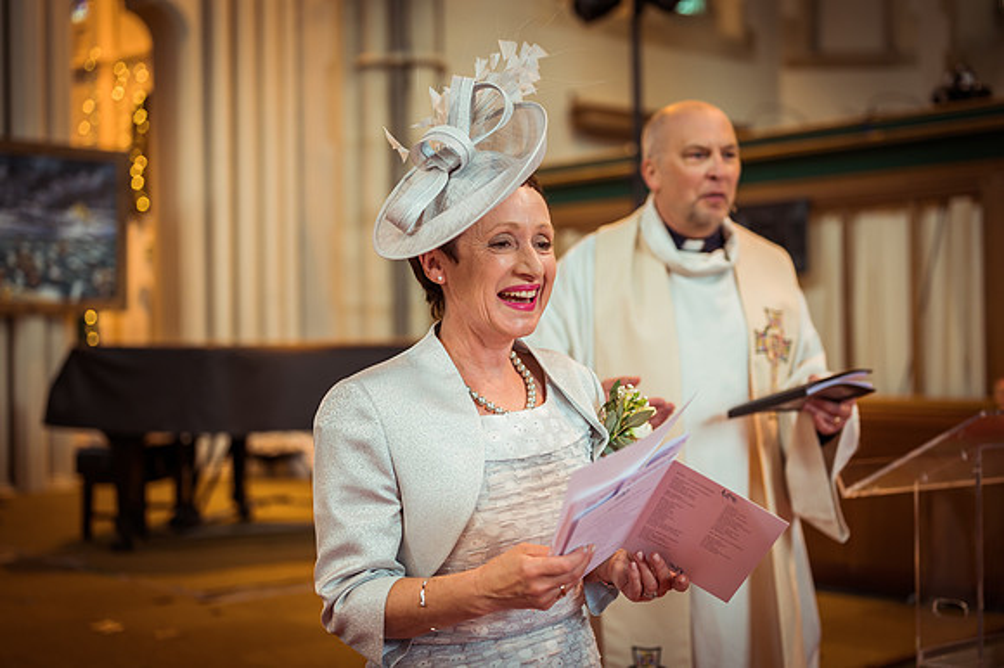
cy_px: 334
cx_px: 502
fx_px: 1394
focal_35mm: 50
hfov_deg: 39.6
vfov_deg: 27.0
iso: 450
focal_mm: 50
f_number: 2.2
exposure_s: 1/125
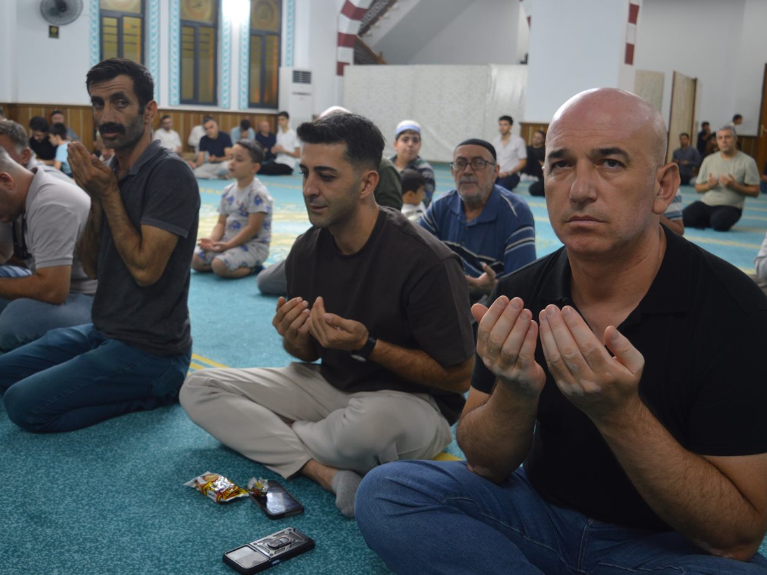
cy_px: 286
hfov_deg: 51.3
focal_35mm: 36
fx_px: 798
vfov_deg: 39.7
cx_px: 347
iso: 400
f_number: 3.8
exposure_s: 1/30
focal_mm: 22
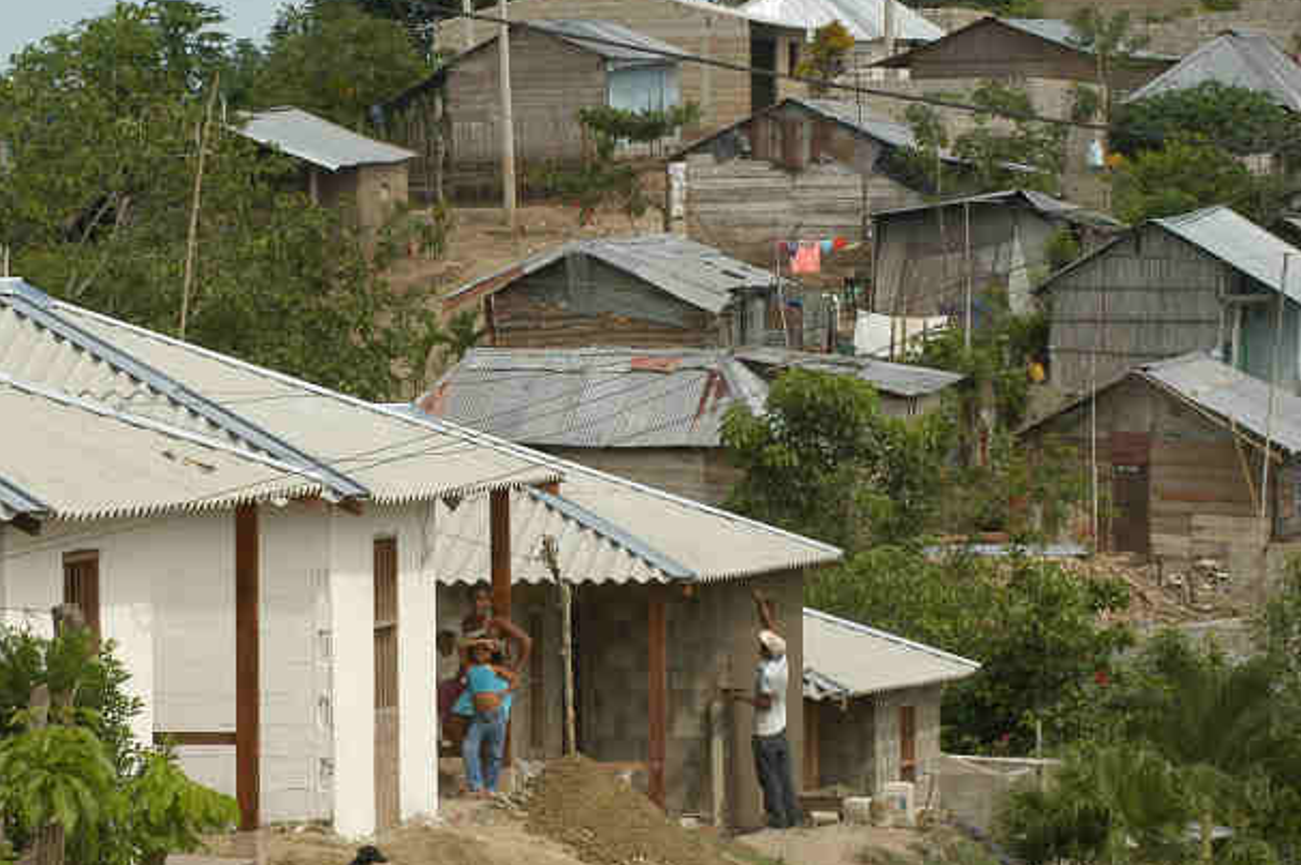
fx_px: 7041
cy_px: 568
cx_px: 640
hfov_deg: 10.6
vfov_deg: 7.0
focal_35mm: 195
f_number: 11
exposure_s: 1/160
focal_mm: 80
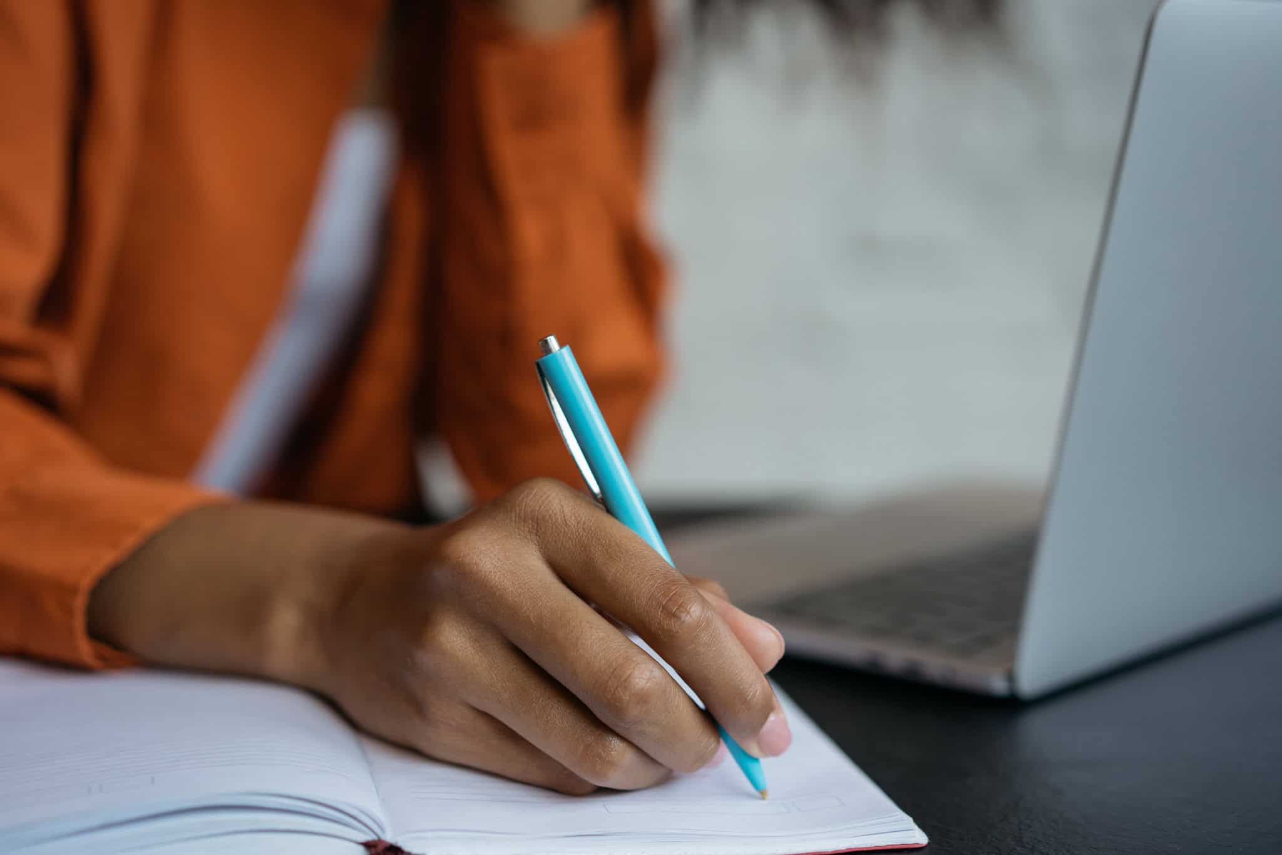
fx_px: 1958
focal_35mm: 55
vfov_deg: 24.6
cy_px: 428
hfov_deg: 36.2
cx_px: 641
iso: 200
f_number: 2.5
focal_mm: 55
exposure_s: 1/400
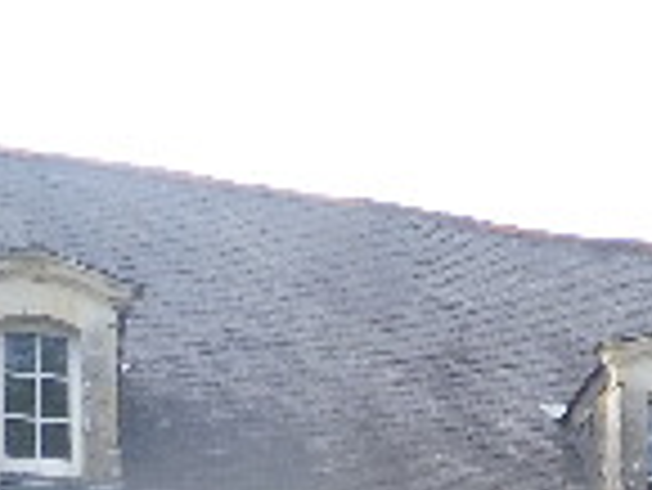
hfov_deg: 16.7
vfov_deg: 12.1
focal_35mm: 106
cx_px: 994
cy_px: 1034
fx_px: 1998
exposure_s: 1/160
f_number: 4
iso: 100
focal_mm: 4.3
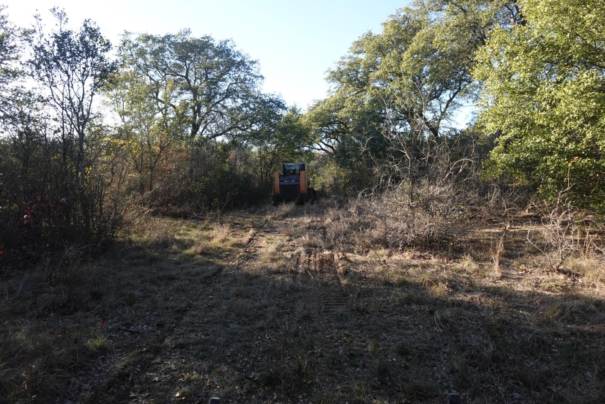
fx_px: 336
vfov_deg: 62.0
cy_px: 202
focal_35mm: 20
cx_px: 302
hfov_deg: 83.9
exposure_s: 1/640
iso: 125
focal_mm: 7.6
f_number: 2
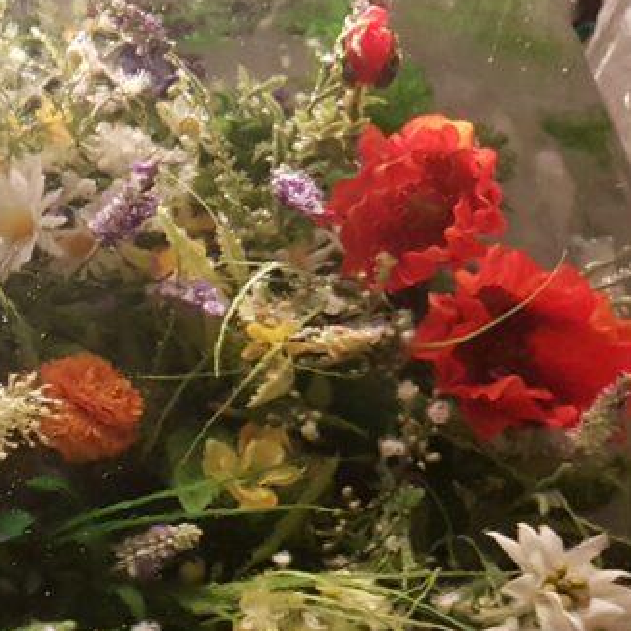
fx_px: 1485
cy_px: 596
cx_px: -330
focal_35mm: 72
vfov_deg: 23.2
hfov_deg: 20.4
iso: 200
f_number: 1.7
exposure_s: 1/33
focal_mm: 4.2
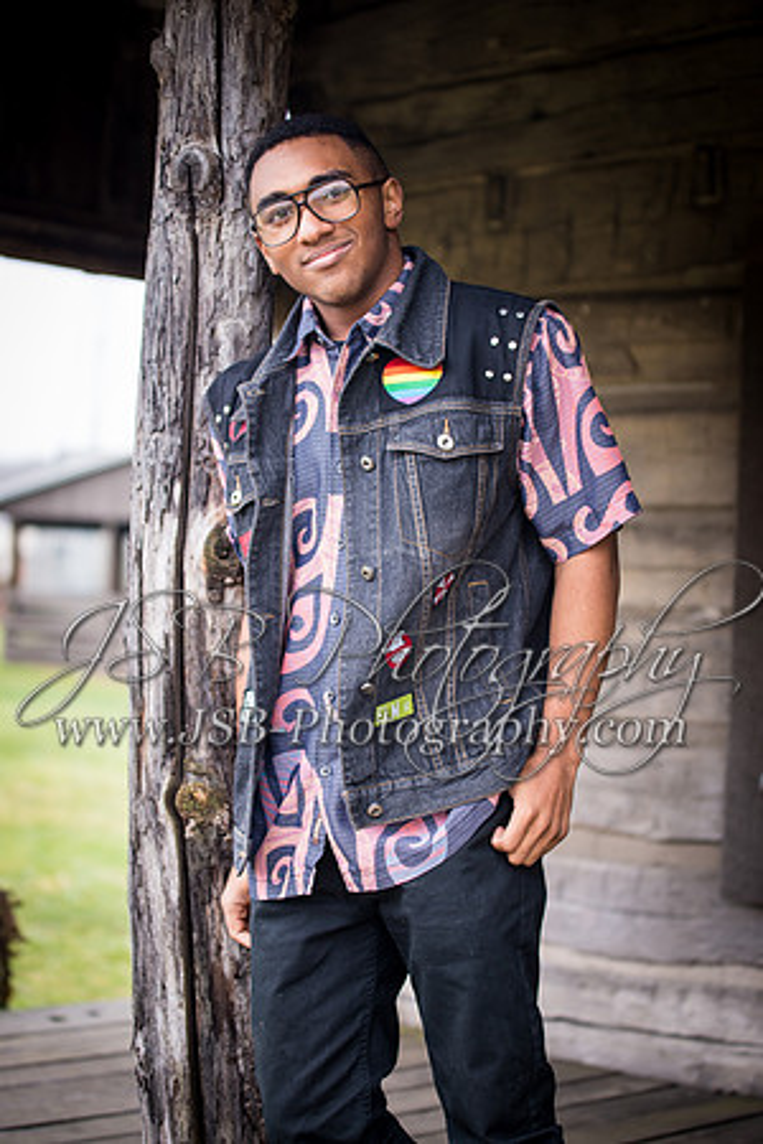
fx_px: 2225
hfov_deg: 19.5
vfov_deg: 28.8
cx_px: 382
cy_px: 572
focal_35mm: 70
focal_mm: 70
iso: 200
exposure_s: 1/40
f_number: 2.8
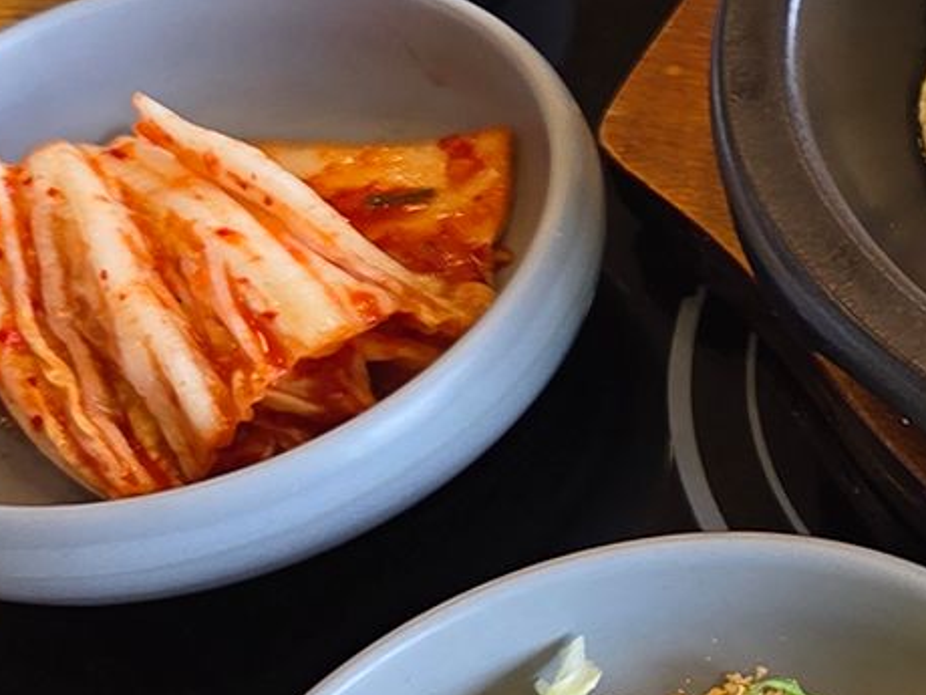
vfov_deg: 14.8
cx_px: 1403
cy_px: 344
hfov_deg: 17.6
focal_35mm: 100
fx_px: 2675
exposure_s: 1/120
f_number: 1.8
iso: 80
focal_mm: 5.4
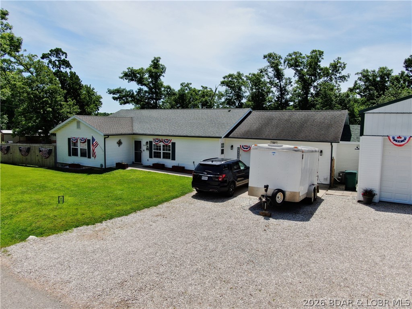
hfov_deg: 71.6
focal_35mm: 24
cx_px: 206
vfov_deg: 56.8
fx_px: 286
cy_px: 154
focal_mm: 4.39
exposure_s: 1/1600
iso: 100
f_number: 2.8
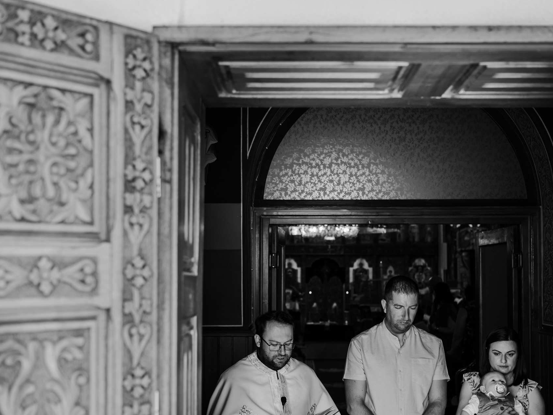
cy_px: 241
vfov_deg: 28.5
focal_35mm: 51
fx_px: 815
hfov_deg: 37.5
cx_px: 287
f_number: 2.2
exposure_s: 1/320
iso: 160
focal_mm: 35
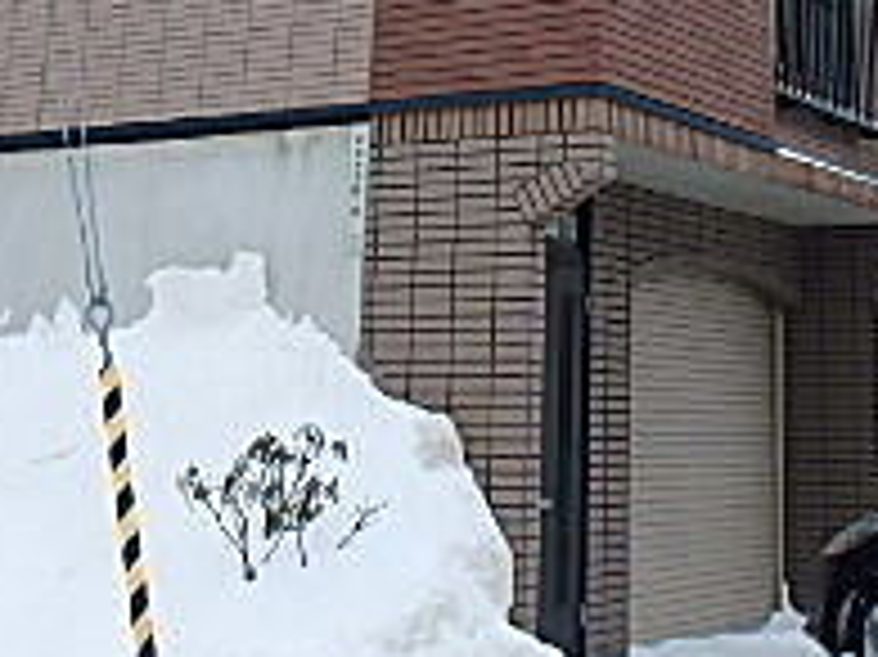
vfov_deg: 20.1
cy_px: -117
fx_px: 1749
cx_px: 617
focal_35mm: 69
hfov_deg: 27.9
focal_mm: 3.7
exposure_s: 1/200
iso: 125
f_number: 6
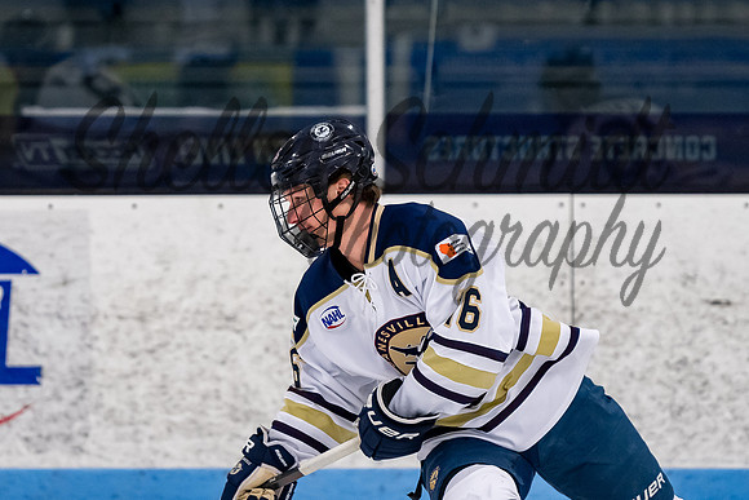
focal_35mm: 416
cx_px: 298
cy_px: 164
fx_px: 8663
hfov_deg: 5.0
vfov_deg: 3.3
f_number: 3.2
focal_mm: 200
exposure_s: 1/640
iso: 2000
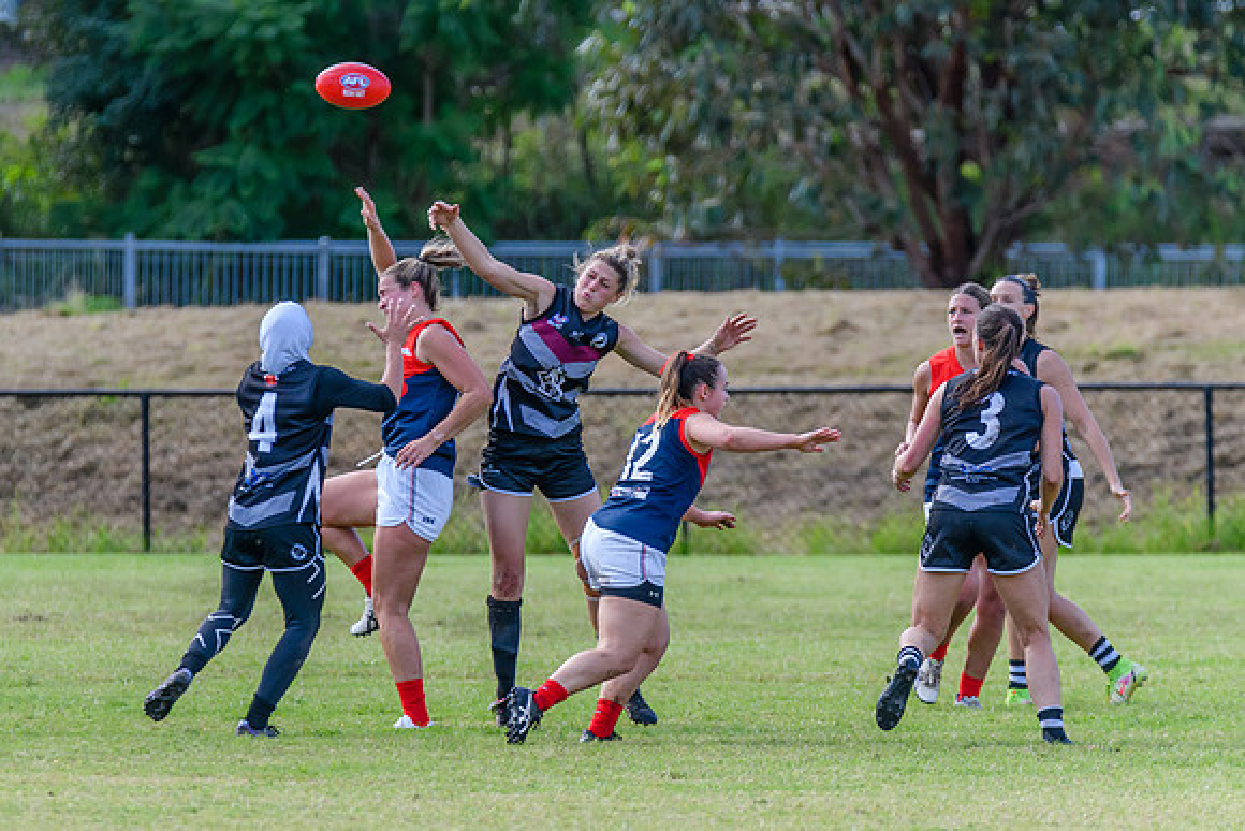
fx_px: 24625
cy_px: 279
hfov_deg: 2.9
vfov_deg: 1.9
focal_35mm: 712
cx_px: 520
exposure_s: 1/1600
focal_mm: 460
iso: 1600
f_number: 6.3
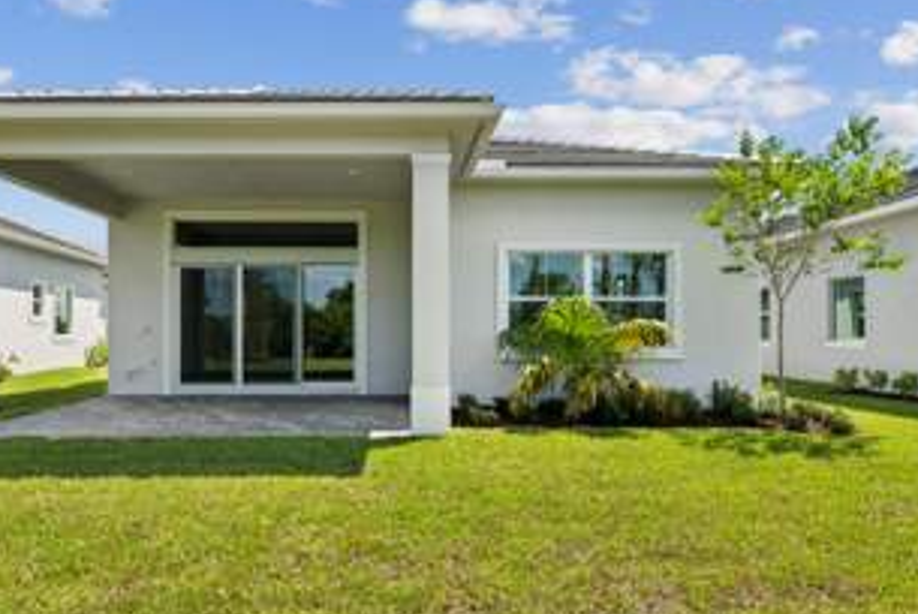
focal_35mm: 22
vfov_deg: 57.3
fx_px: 562
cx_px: 397
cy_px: 298
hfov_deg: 78.1
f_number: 9
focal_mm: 14
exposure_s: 1/200
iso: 100
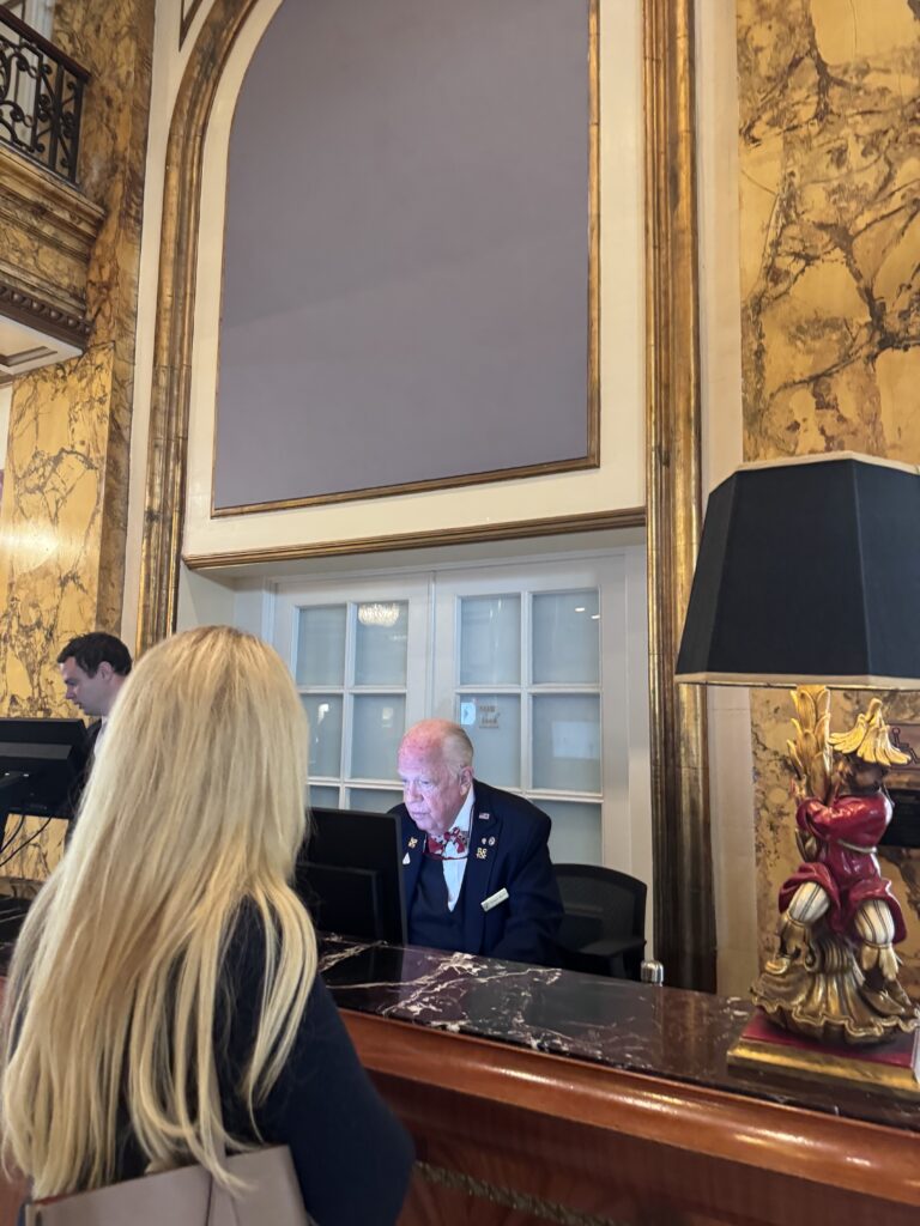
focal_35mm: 24
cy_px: 613
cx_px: 460
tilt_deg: +8.2
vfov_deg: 71.6
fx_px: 850
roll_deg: -1.4
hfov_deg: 56.8
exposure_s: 1/60
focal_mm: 6.76
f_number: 1.78
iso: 640
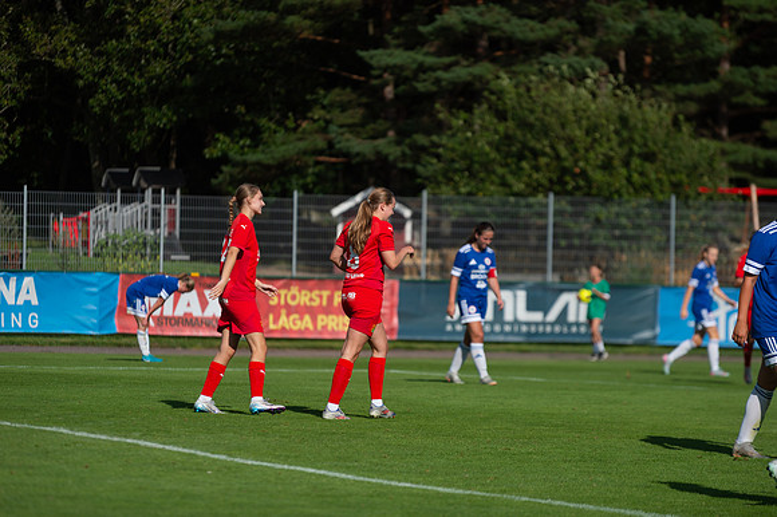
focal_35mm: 200
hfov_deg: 10.3
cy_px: 258
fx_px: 4314
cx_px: 388
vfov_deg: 6.9
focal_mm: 200
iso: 100
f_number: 3.2
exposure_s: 1/3200
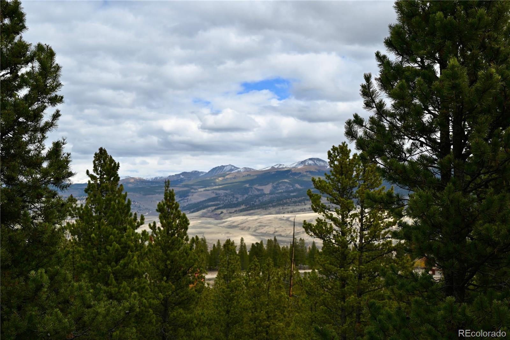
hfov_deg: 39.6
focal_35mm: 50
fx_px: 708
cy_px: 170
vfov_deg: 27.0
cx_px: 255
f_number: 7.1
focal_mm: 50
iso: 100
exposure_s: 1/400
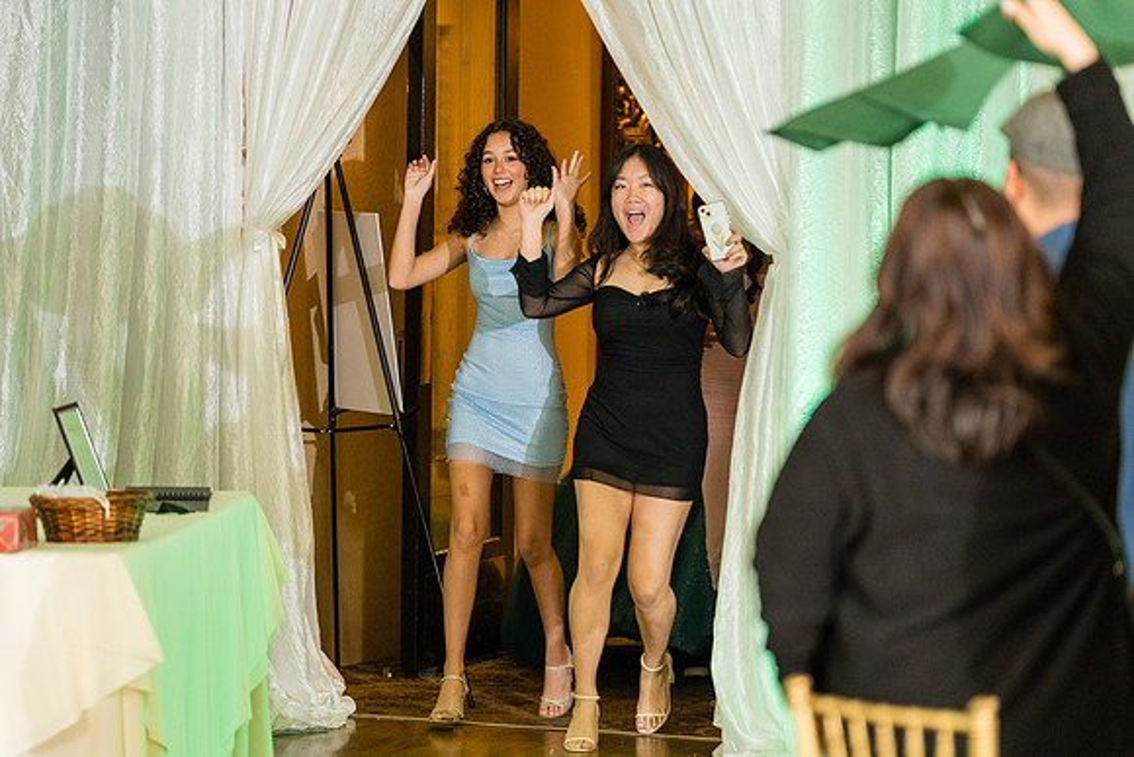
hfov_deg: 14.2
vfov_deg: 9.5
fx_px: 4568
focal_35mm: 145
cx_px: 567
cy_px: 378
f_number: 2.8
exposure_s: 1/250
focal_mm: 145
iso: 1600
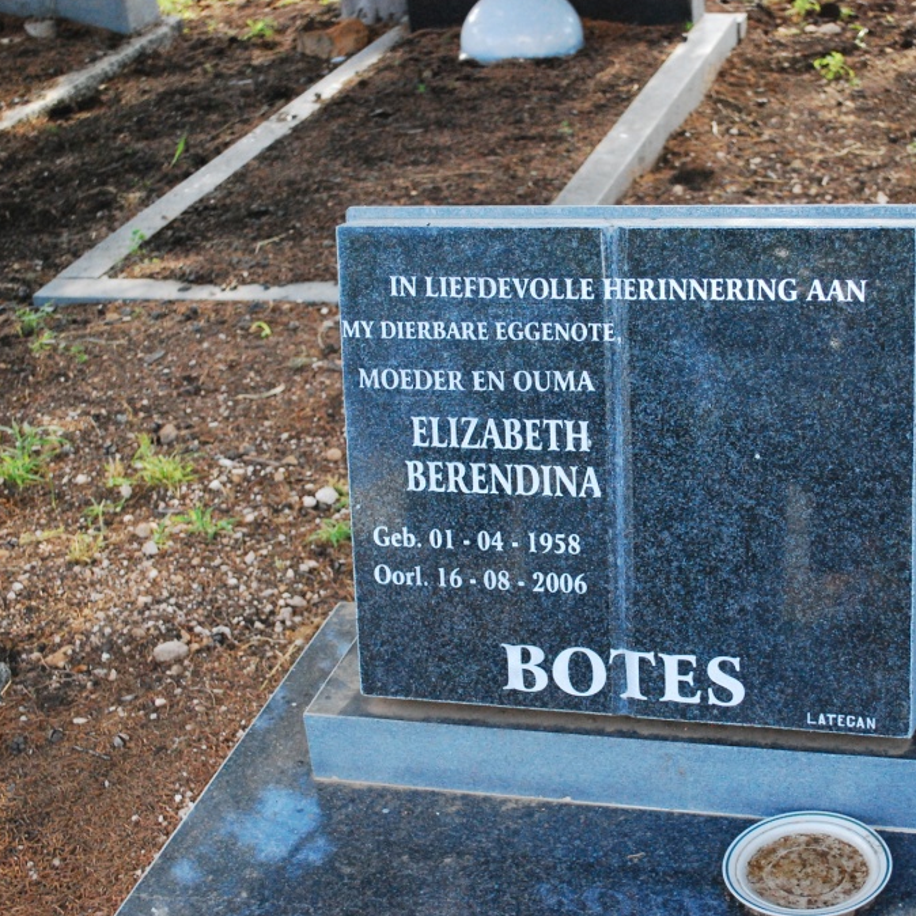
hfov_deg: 27.6
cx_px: 599
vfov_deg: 27.7
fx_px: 1856
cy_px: 456
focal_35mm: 62
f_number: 5
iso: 1600
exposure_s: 1/500
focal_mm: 32
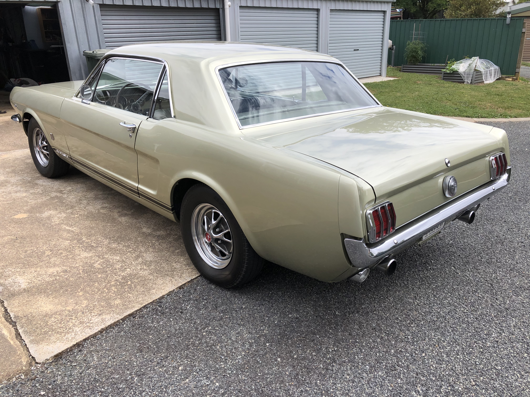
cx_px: 265
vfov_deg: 49.7
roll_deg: +0.9
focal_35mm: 28
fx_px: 429
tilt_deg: -18.9
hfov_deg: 63.4
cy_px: 198
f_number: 1.8
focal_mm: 3.99
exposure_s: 1/1453
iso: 20
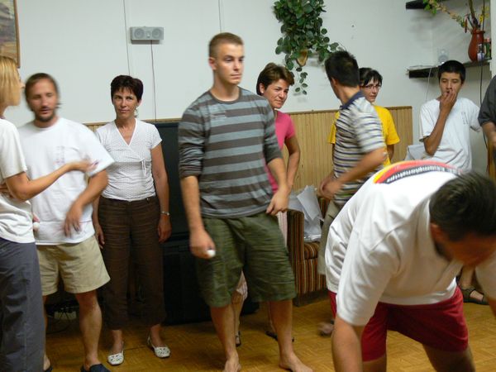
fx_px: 688
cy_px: 186
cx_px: 248
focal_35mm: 48
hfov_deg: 39.7
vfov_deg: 30.3
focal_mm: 9.2
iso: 200
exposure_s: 1/13
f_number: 2.8
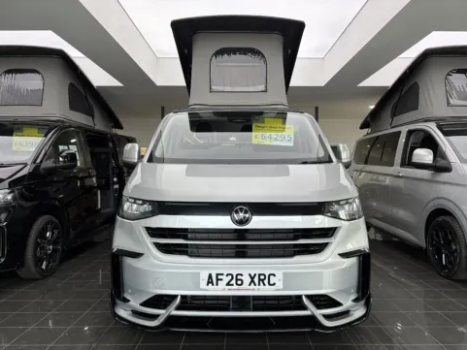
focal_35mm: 27
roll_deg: +0.2
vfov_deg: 51.4
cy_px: 180
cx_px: 237
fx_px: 364
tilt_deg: -0.3
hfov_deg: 65.3
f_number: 1.6
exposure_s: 1/121
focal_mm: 5.96
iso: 40
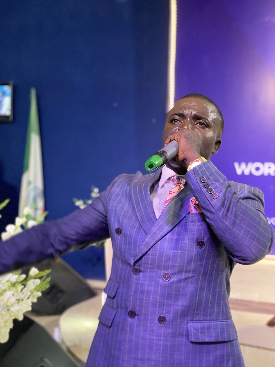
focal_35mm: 52
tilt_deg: +0.9
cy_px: 184
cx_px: 138
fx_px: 551
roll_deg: -1.7
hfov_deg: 28.0
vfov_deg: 36.8
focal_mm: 6
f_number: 2
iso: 160
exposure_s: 1/37
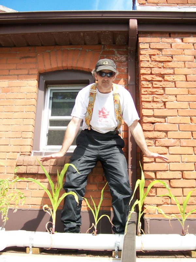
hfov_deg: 39.7
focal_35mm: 36
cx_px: 98
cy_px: 131
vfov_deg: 51.4
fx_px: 272
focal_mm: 6
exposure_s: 1/320
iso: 80
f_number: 2.7
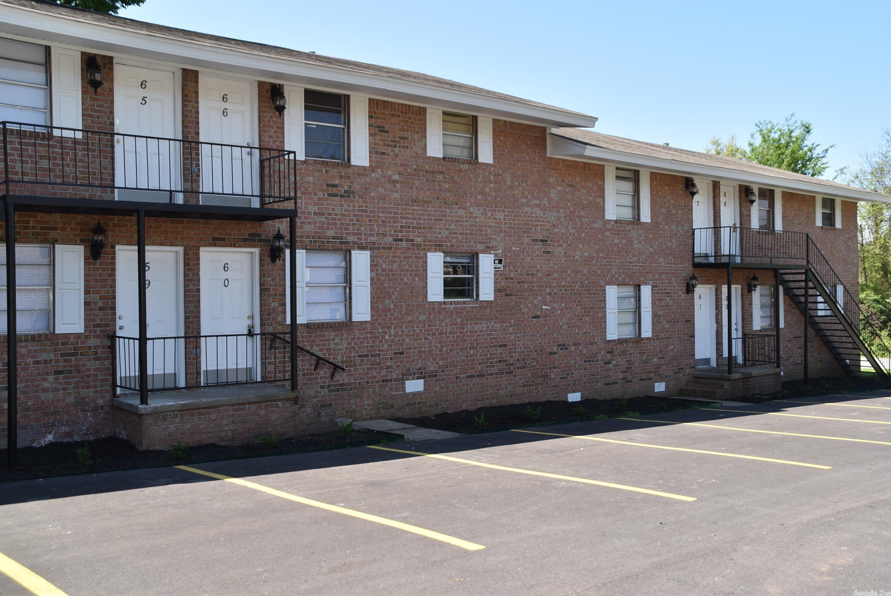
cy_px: 298
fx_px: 817
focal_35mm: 33
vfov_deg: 40.0
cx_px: 446
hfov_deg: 57.2
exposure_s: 1/160
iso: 100
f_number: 6.3
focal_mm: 22
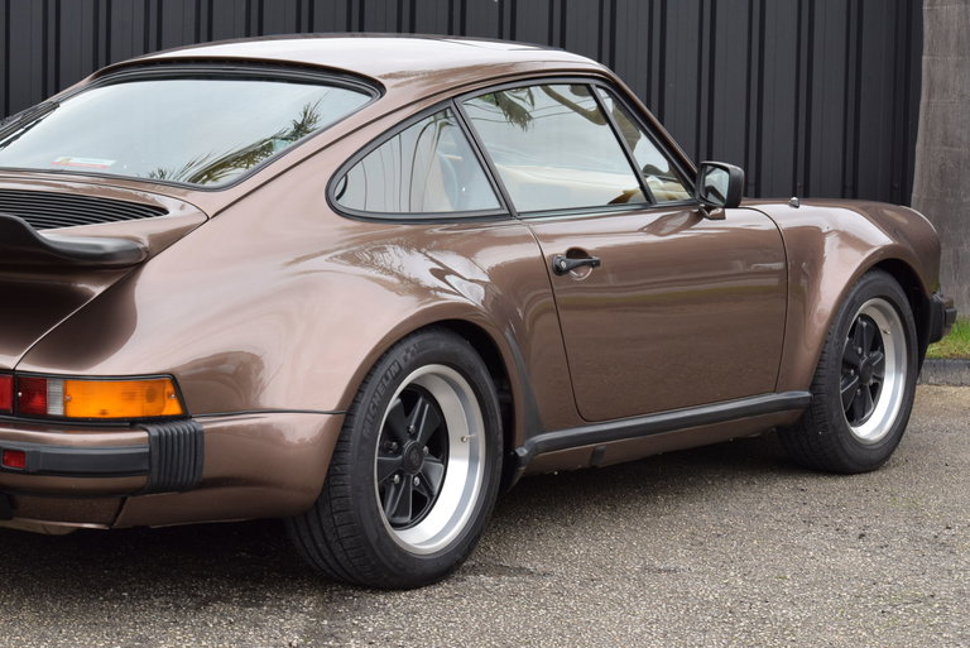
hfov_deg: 20.9
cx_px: 485
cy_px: 324
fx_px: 2628
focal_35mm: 98
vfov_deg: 14.1
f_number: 13
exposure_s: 1/40
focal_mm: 65
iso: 640
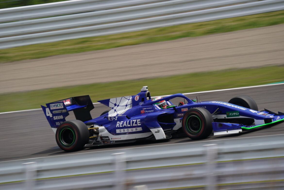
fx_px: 4737
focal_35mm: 600
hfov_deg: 3.4
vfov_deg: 2.3
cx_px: 142
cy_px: 95
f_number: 11
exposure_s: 1/320
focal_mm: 600
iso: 125
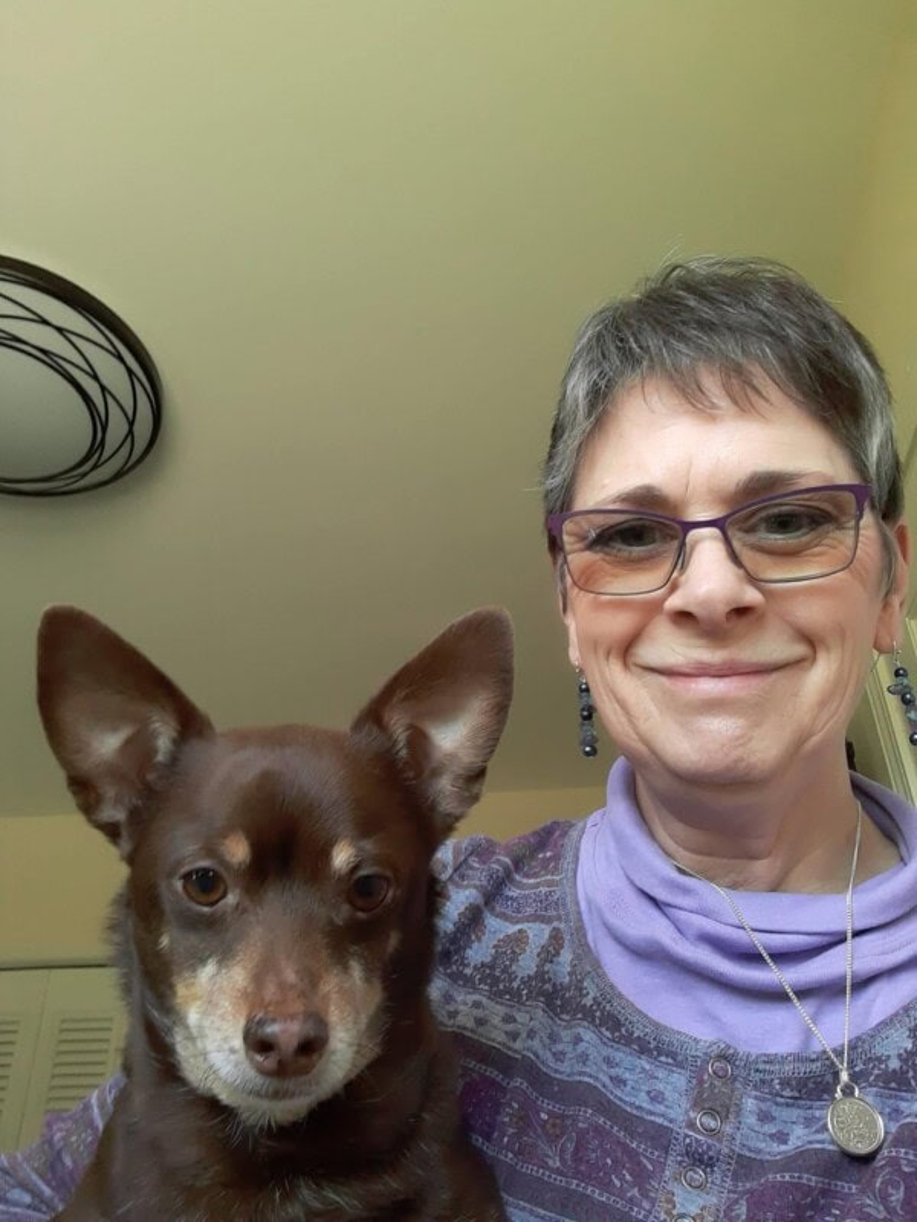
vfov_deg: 56.8
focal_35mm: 32
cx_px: 458
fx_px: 1130
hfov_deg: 44.2
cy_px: 611
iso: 100
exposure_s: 1/50
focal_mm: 2.7
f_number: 2
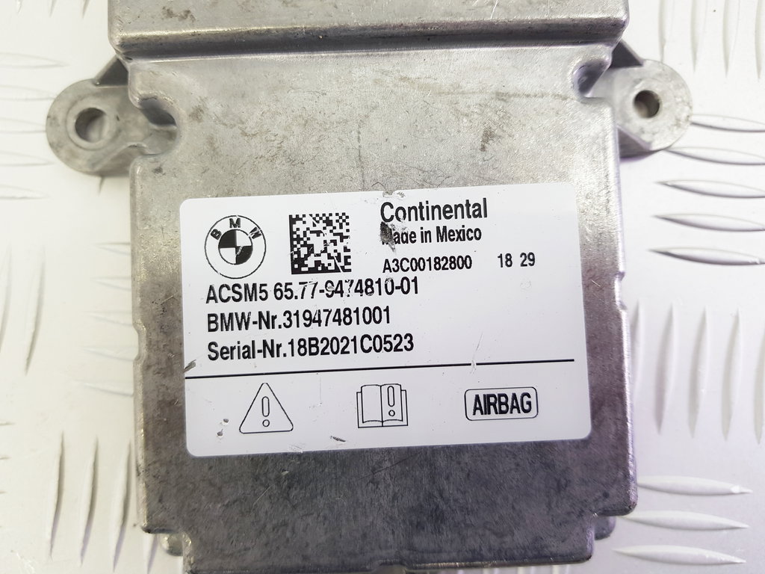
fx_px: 575
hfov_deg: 67.3
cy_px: 287
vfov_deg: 53.1
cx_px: 382
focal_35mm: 26
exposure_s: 1/106
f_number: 1.7
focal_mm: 4.2
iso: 40
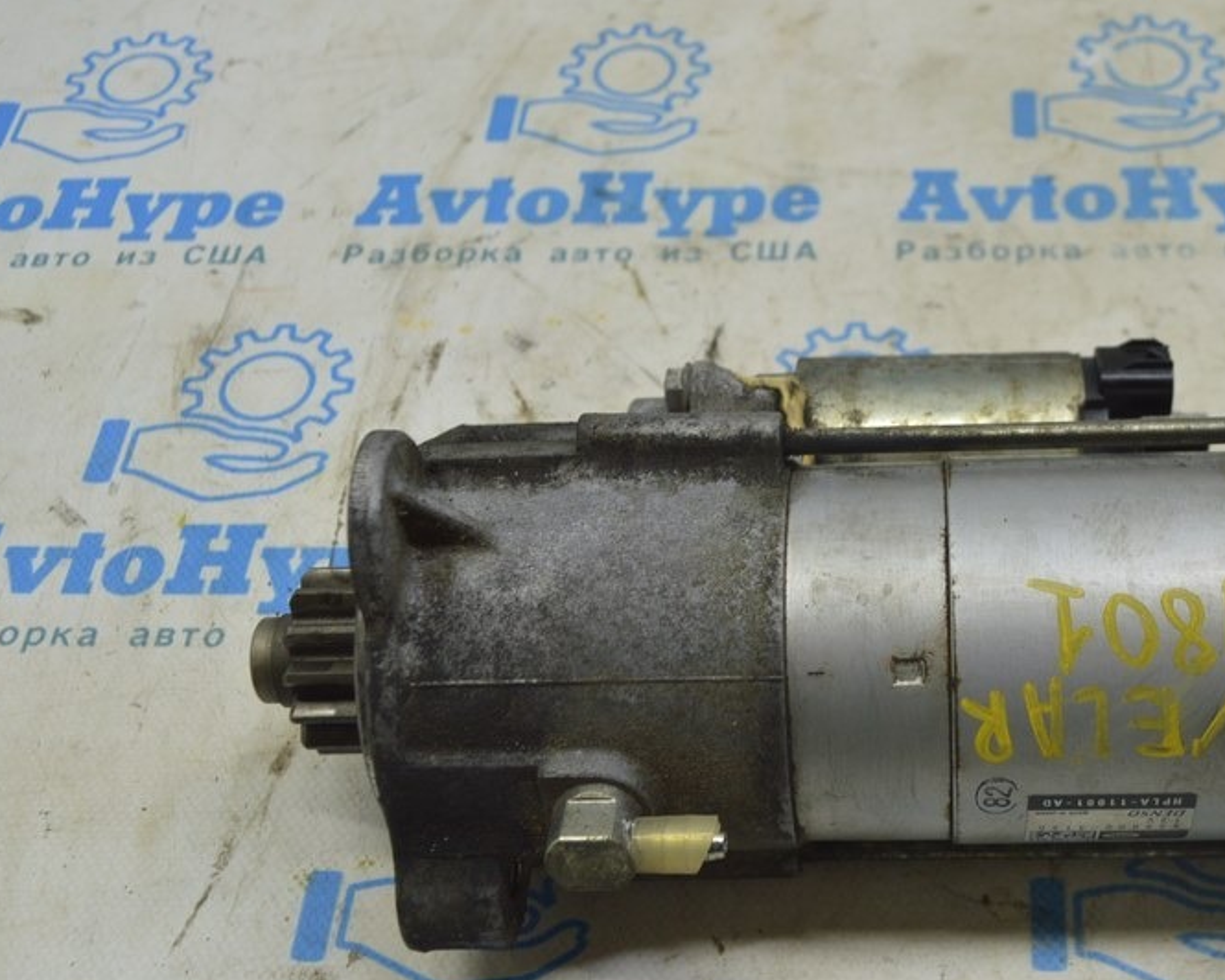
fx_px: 1885
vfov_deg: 29.1
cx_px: 833
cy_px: 537
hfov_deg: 35.6
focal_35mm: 52
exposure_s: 1/40
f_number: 5.6
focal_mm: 24
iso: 400
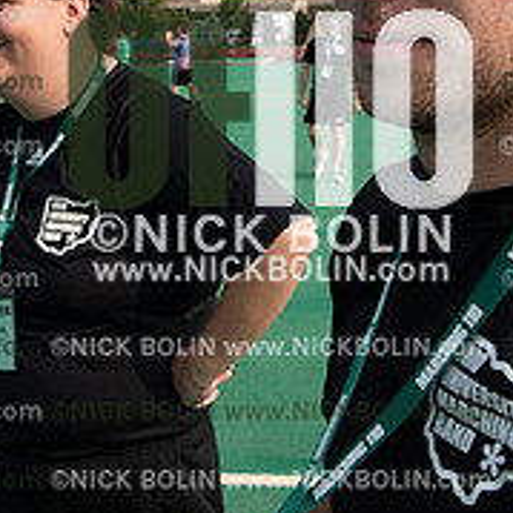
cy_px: 148
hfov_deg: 26.1
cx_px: 269
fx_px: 1107
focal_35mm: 66
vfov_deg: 25.9
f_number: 5.6
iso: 125
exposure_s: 1/640
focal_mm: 24
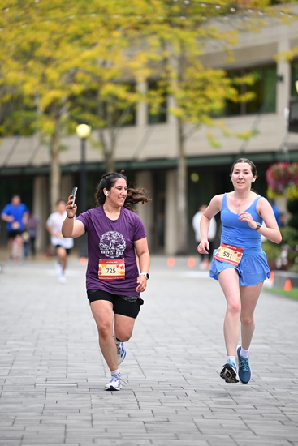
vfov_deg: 11.1
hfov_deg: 7.4
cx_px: 149
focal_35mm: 185
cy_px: 223
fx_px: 2295
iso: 640
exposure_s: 1/2000
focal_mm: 185
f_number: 2.8
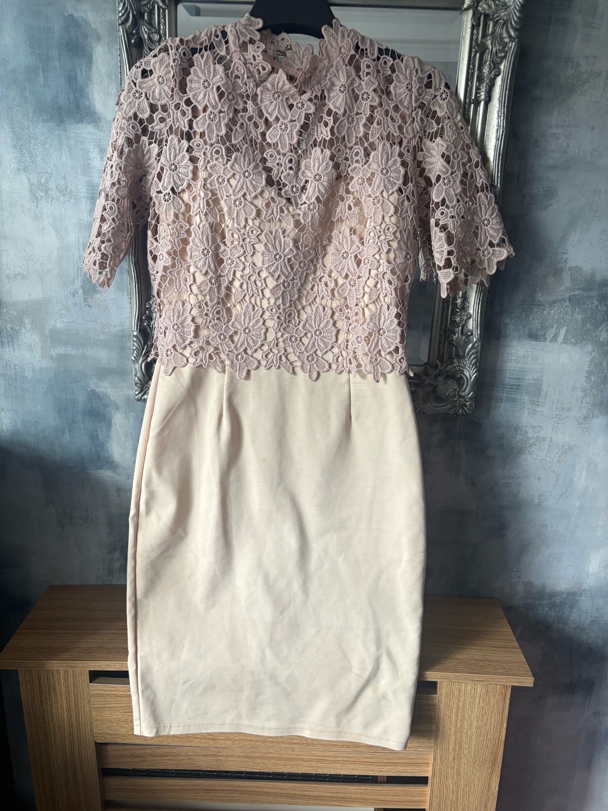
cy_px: 406
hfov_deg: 53.1
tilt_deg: -13.9
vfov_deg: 67.3
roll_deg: -3.5
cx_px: 304
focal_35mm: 26
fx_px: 609
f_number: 1.6
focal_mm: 5.96
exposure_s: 1/107
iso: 125
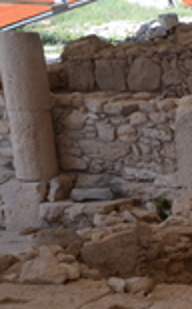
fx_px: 805
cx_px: 424
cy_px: 286
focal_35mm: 96
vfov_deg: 21.1
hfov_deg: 11.7
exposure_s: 1/100
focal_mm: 22
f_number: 5
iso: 100
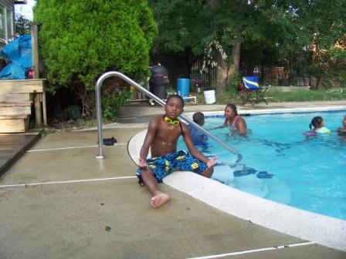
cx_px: 173
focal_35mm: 34
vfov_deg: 41.8
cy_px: 130
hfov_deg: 54.0
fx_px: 340
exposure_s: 1/180
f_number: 2.7
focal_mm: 5.6
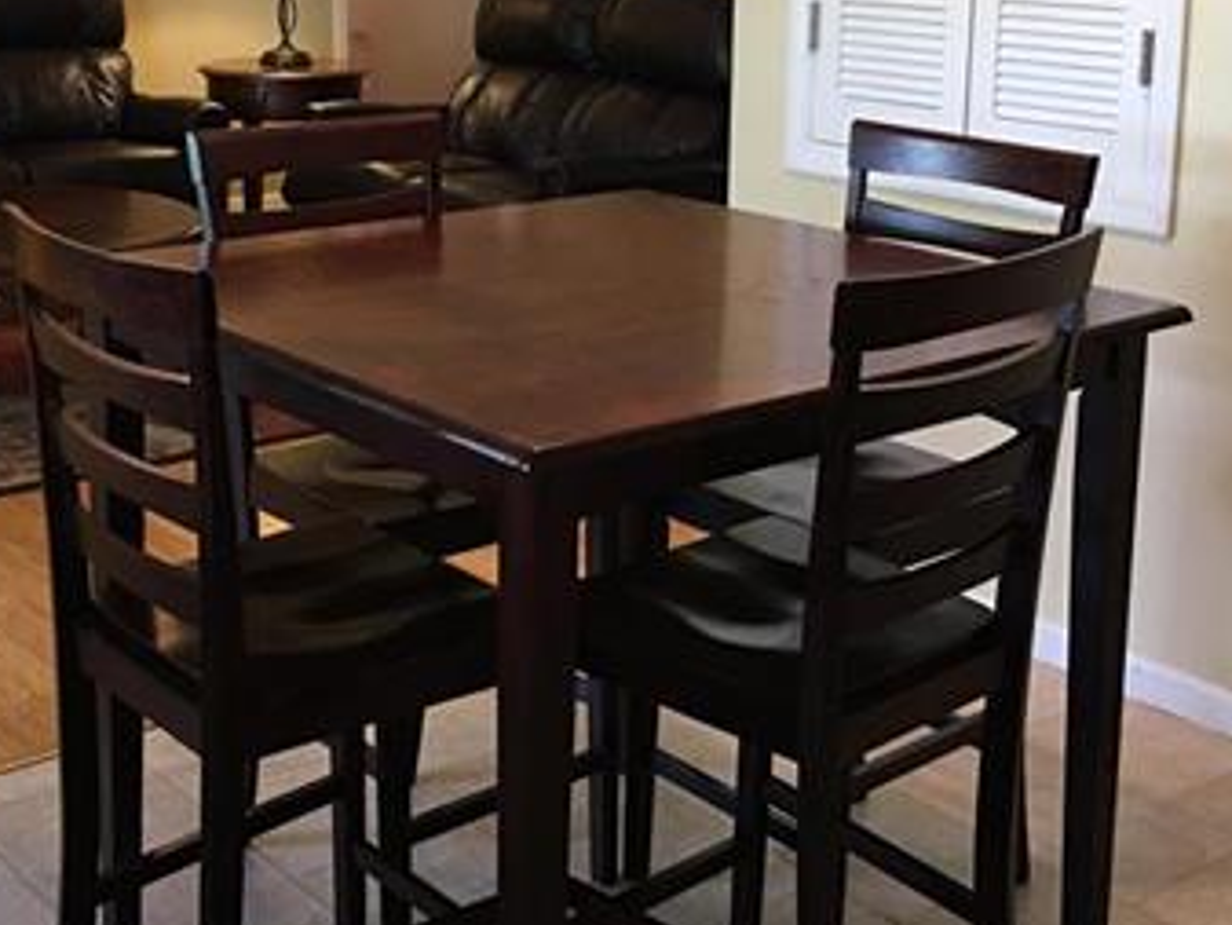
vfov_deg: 26.3
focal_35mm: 55
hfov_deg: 34.9
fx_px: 1958
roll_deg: -1.5
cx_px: 534
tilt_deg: -10.2
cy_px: 249
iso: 64
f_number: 2.2
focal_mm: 4.15
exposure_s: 1/15
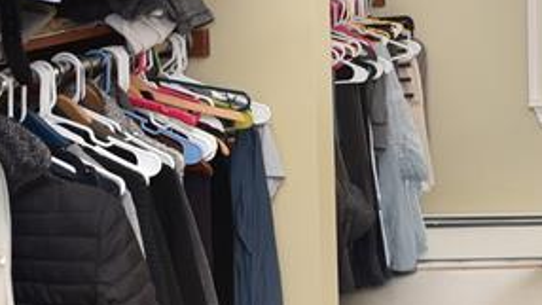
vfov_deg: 15.6
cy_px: -37
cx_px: 747
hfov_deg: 24.0
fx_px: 1078
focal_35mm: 75
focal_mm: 20
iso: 320
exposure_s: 1/60
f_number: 7.1
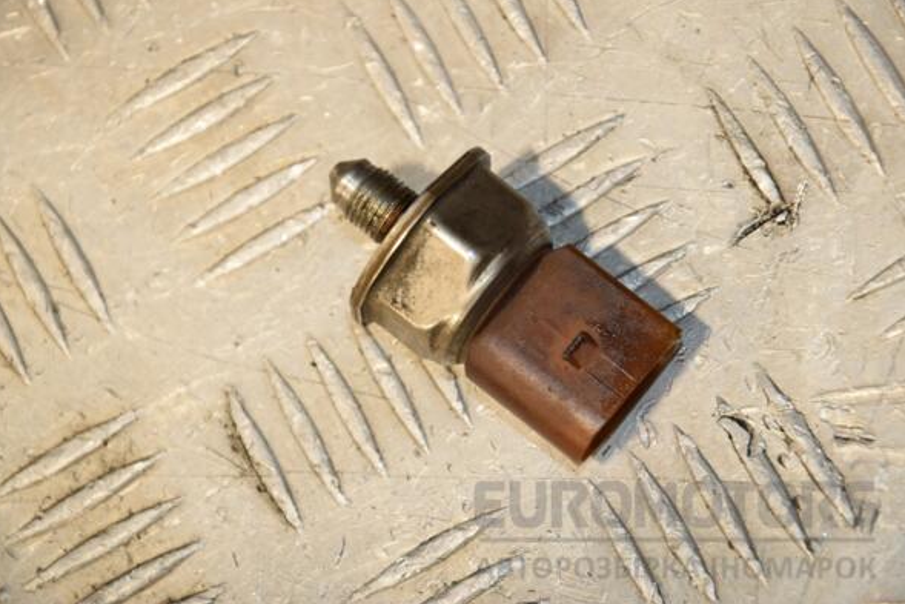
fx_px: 4036
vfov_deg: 8.6
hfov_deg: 12.8
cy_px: 300
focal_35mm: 161
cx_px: 446
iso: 800
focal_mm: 105
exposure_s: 1/200
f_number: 7.1
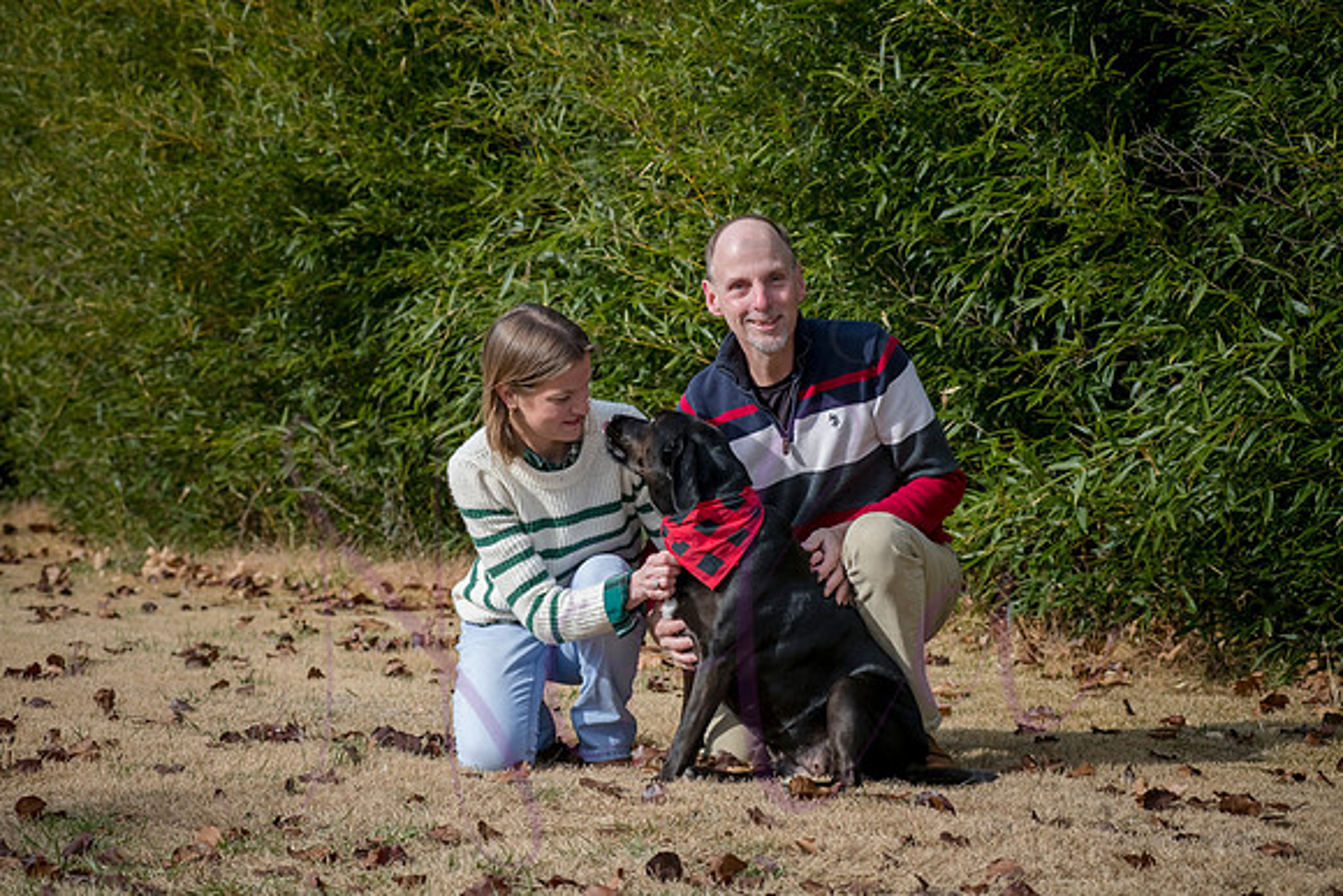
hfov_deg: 20.4
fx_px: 3731
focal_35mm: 100
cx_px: 672
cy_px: 448
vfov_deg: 13.7
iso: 400
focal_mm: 100
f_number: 7.1
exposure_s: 1/1000
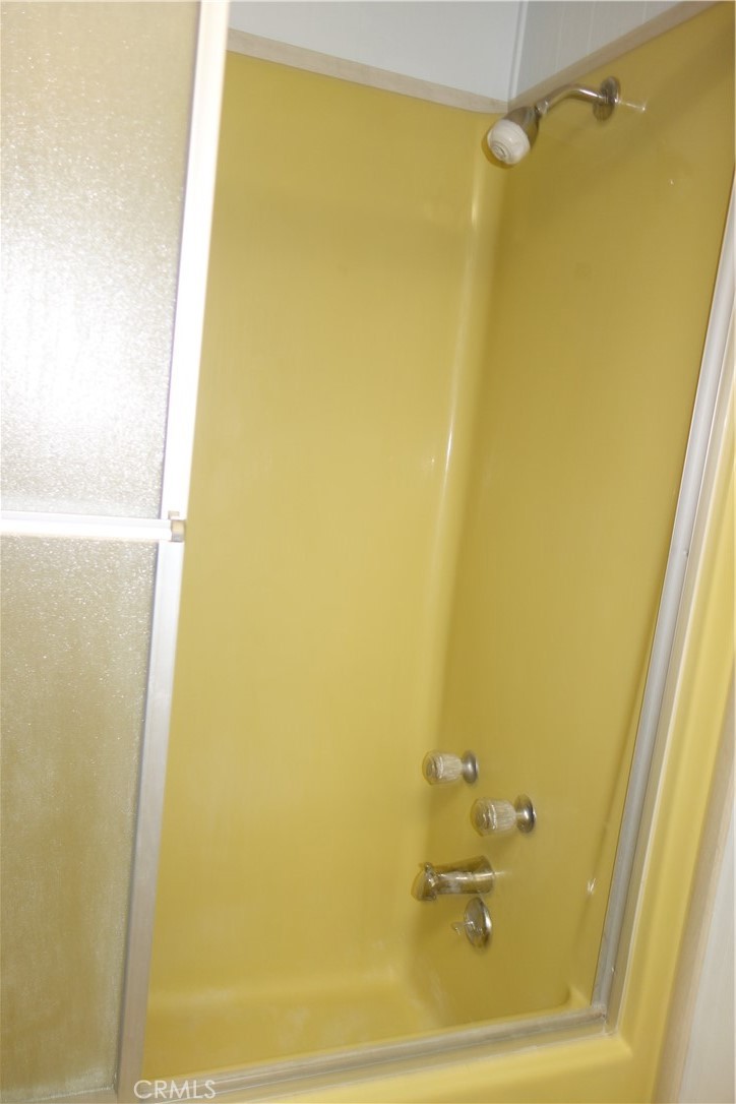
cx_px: 368
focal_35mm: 28
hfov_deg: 46.4
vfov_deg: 65.5
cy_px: 552
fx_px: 859
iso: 125
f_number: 1.8
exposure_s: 1/60
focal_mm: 10.4
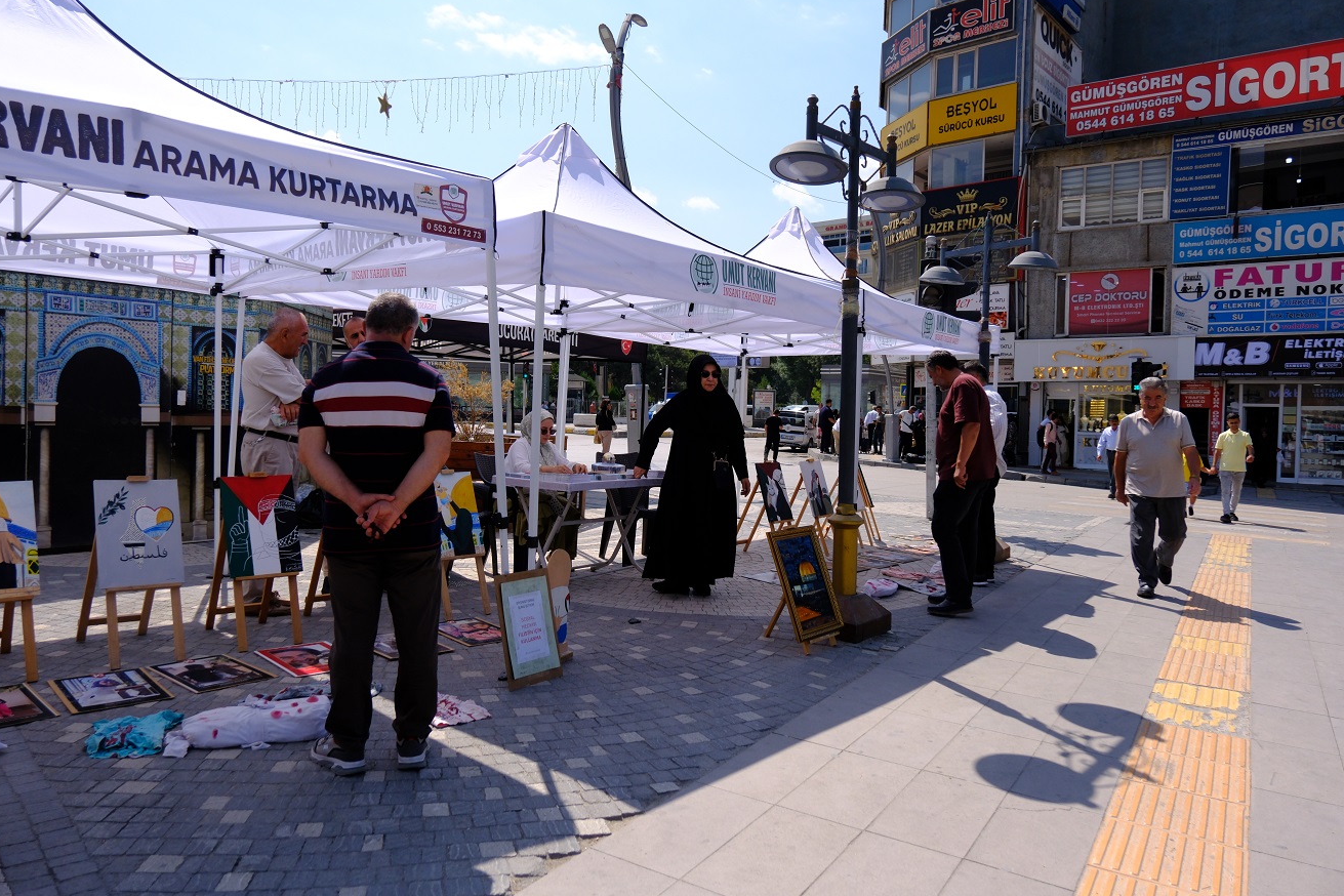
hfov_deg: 71.5
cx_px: 675
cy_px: 436
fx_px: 933
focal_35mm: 25
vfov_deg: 51.3
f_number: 4
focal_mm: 16
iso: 400
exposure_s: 1/3200
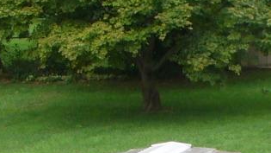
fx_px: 1322
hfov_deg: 11.5
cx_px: 296
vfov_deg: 6.2
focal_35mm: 184
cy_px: 393
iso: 80
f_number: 2.8
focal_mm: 6.1
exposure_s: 1/100
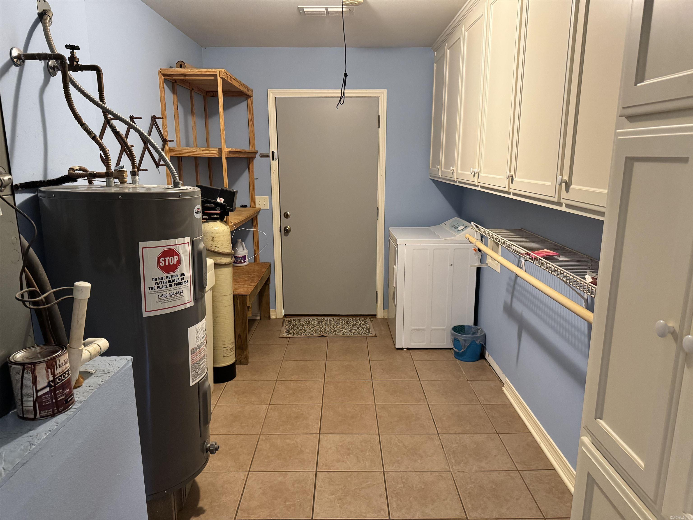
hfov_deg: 71.6
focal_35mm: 24
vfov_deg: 56.8
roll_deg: -0.2
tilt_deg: -11.9
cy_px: 260
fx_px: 480
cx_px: 346
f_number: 1.78
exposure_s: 1/60
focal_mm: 6.76
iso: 800
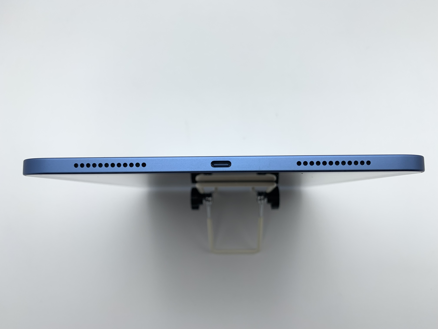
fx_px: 329
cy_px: 164
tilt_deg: -62.1
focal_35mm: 26
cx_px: 219
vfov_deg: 53.1
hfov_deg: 67.3
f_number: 1.8
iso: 25
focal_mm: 4.25
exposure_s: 1/540
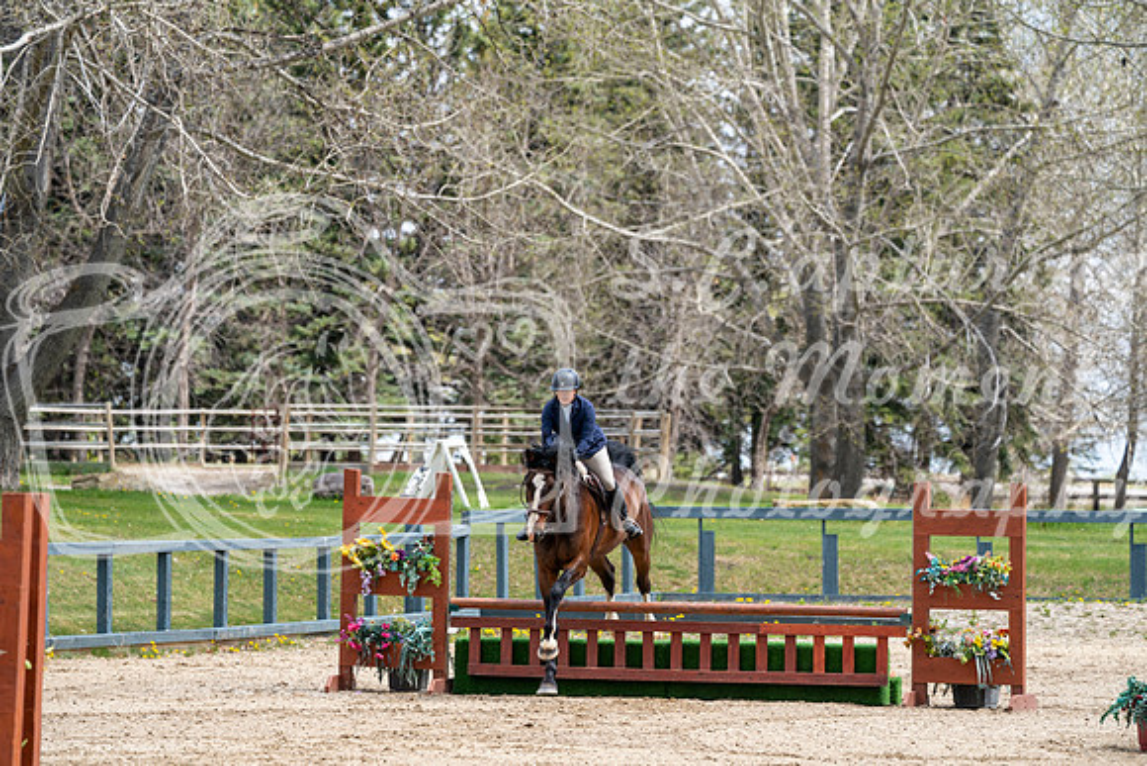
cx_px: 574
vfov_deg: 5.5
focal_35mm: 250
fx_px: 7967
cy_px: 383
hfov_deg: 8.2
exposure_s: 1/320
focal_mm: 250
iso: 125
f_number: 5.6
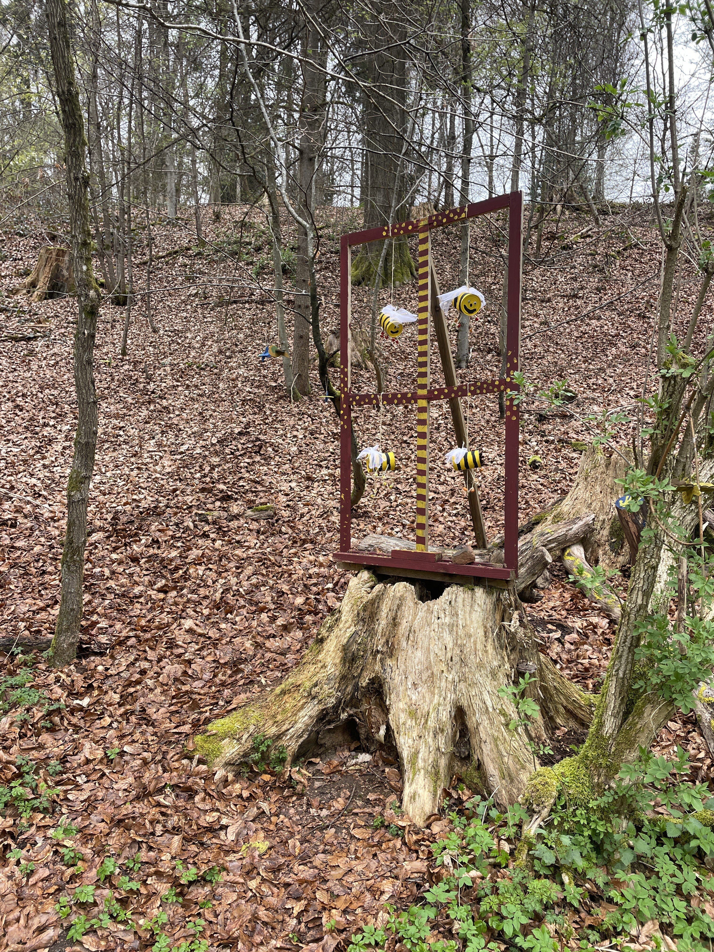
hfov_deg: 53.1
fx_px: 715
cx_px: 357
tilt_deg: -0.2
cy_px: 476
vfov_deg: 67.3
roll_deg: -1.1
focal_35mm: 26
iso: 32
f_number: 1.6
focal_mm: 4.2
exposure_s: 1/121
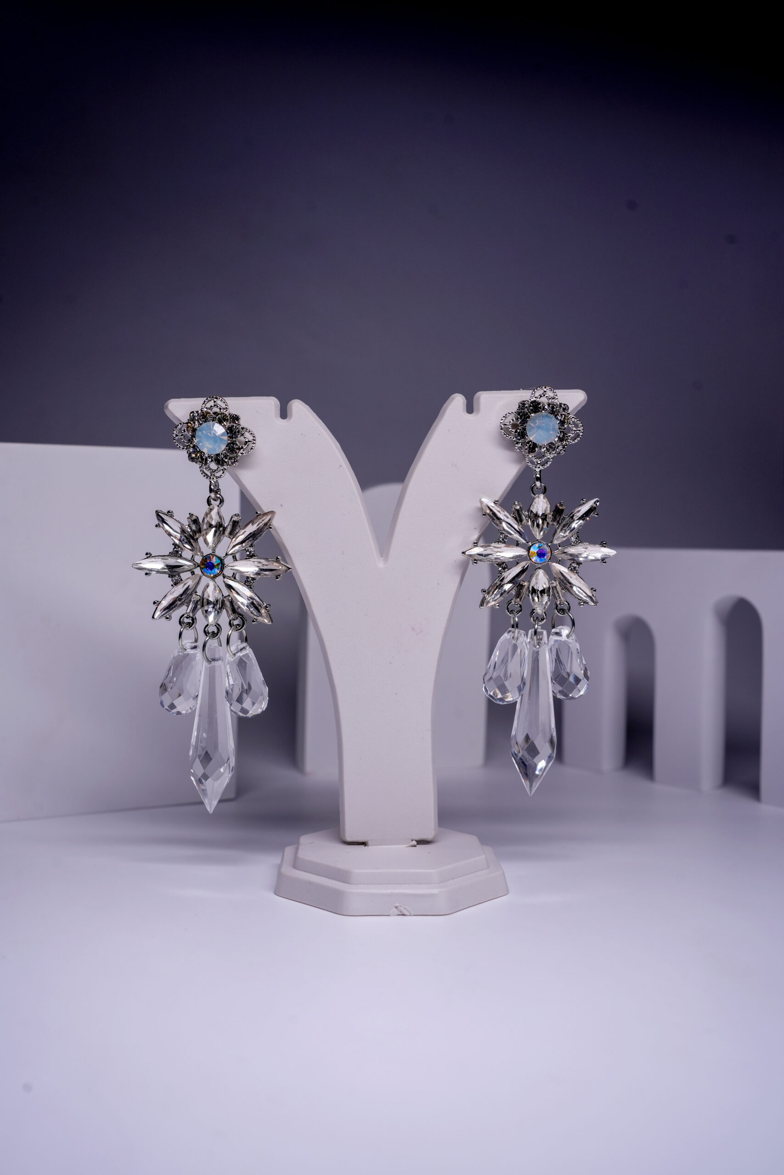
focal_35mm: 35
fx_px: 1143
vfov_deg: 54.4
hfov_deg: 37.9
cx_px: 392
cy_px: 588
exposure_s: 1/100
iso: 320
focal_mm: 35
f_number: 8
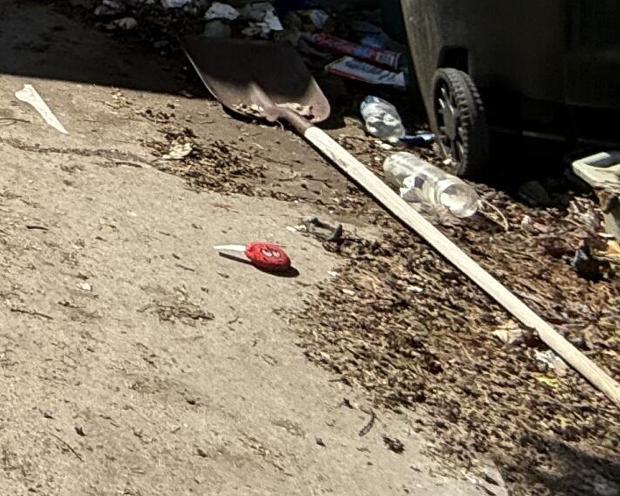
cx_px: -637
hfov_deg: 18.9
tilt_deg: +1.7
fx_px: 1064
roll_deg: +1.1
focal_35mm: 58
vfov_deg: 20.1
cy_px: -358
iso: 50
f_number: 2.2
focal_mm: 2.22
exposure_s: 1/1259
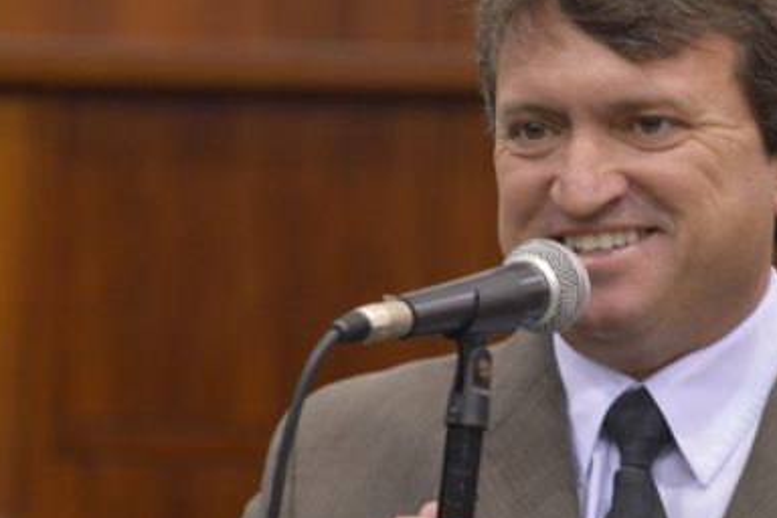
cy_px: 253
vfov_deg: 5.4
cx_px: 674
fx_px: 5460
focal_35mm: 253
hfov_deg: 8.1
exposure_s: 1/125
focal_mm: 135
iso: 4000
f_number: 7.1
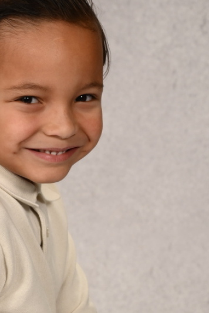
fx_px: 1411
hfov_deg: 8.5
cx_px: 42
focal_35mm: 162
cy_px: 286
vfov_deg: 12.6
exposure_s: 1/125
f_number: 10
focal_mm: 72
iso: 400
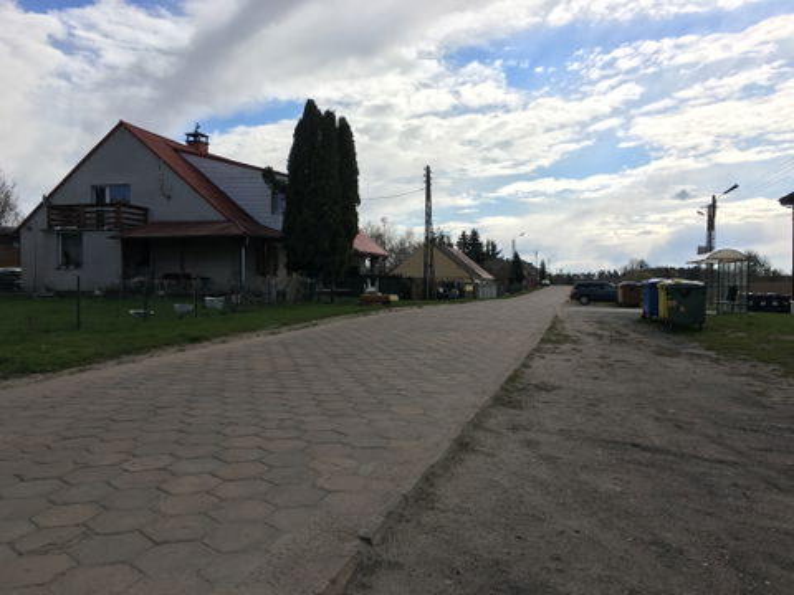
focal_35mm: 29
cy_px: 298
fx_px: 665
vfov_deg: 48.2
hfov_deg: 61.7
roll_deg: +0.1
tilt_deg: -0.7
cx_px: 397
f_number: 2.2
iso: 25
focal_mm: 4.15
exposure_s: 1/1637
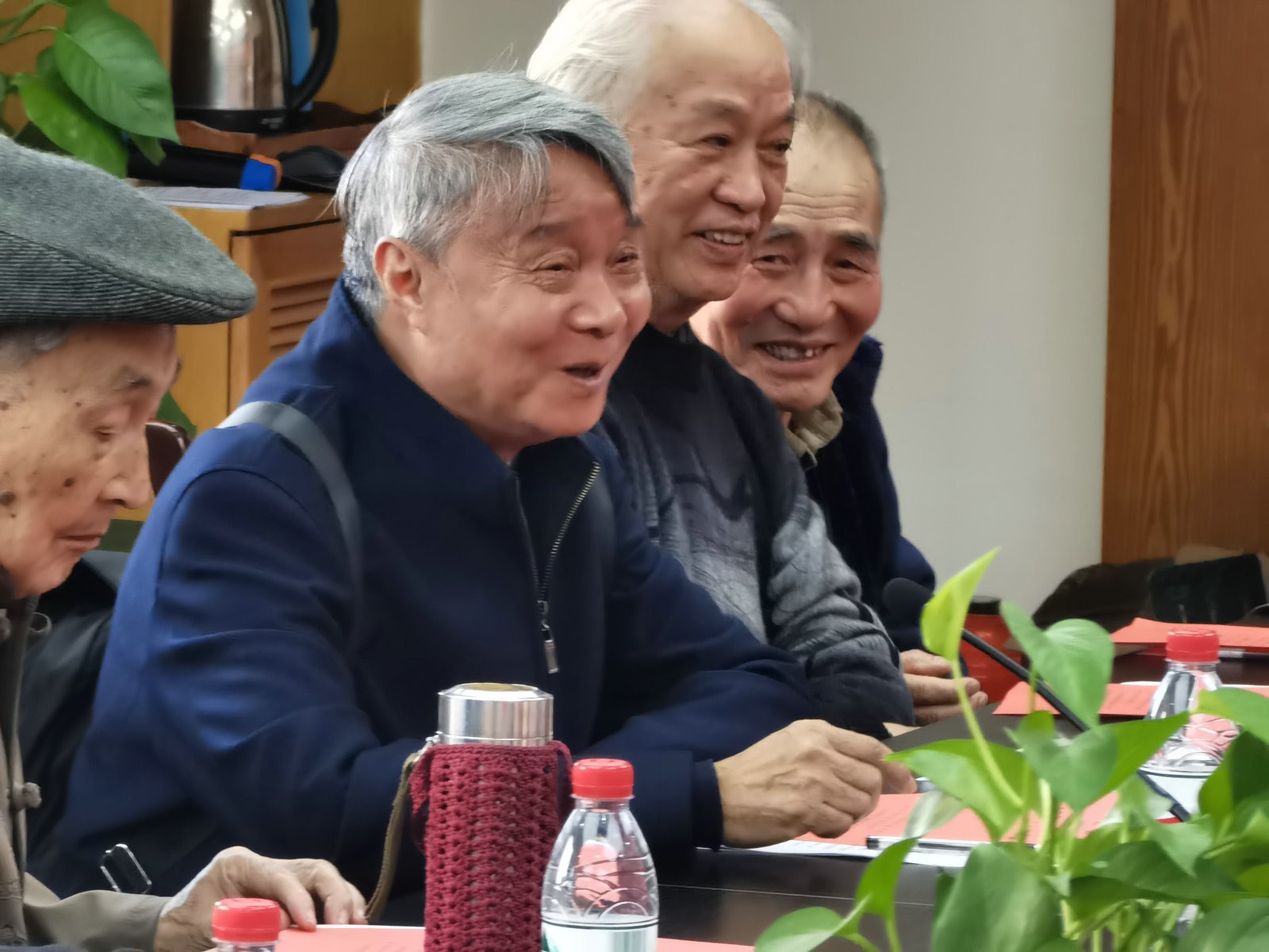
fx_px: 9861
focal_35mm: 269
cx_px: 634
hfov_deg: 7.4
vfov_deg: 5.5
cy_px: 476
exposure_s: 1/33.3
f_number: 4.4
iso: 400
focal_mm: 28.21
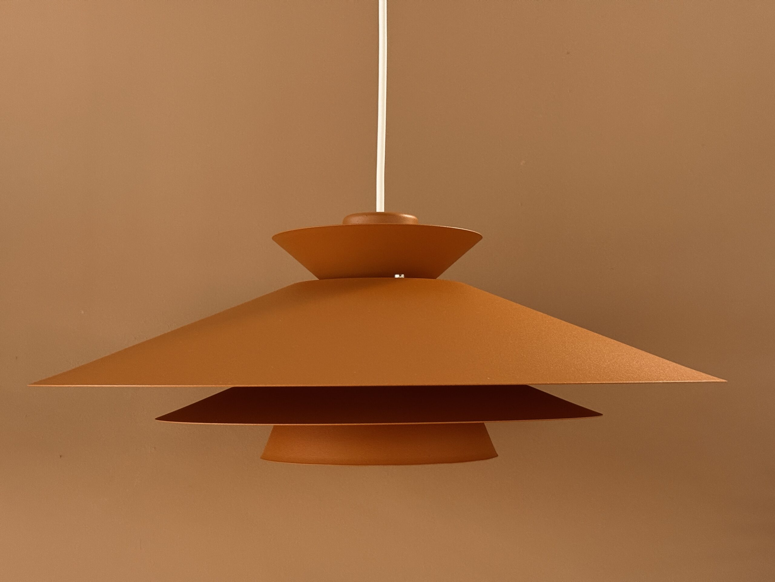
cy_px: 291
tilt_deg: +4.9
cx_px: 388
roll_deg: -0.7
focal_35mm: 48
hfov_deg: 39.7
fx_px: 1075
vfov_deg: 30.3
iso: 250
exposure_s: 1/56
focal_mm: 6.76
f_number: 1.78
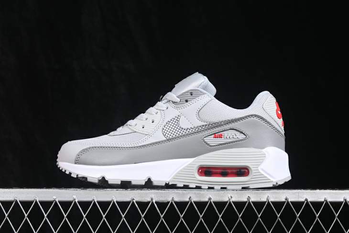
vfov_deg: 18.2
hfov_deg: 27.0
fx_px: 727
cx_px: 174
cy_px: 116
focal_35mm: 75
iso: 160
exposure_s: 1/80
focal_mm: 50
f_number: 7.1
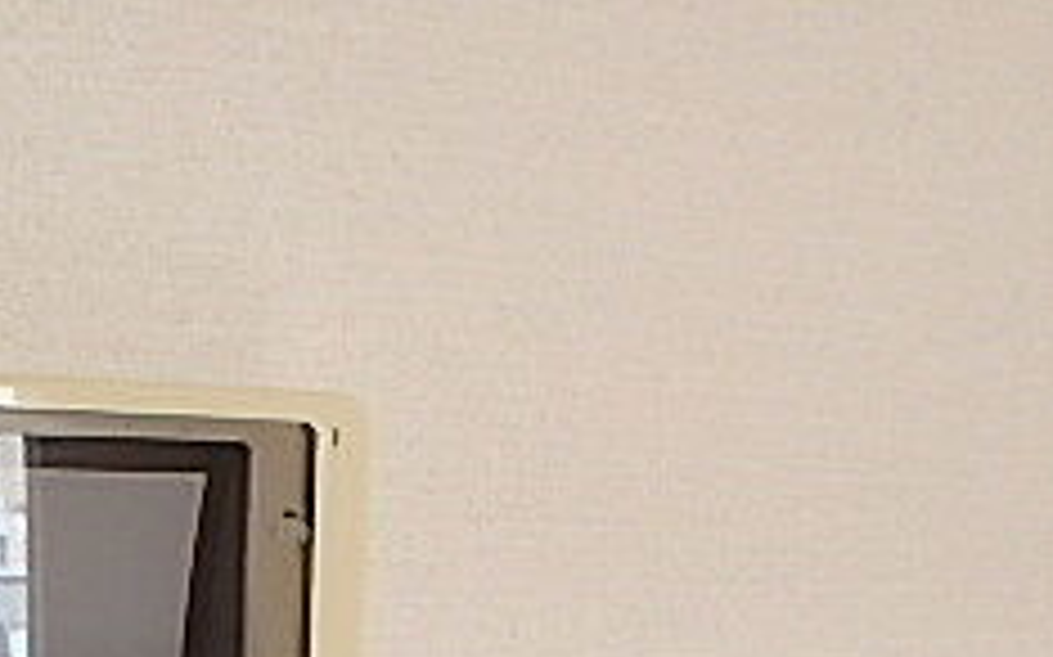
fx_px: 1750
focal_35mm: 61
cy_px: 783
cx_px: 68
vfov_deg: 20.0
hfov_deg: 31.6
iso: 400
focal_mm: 3.7
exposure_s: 1/30
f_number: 3.5
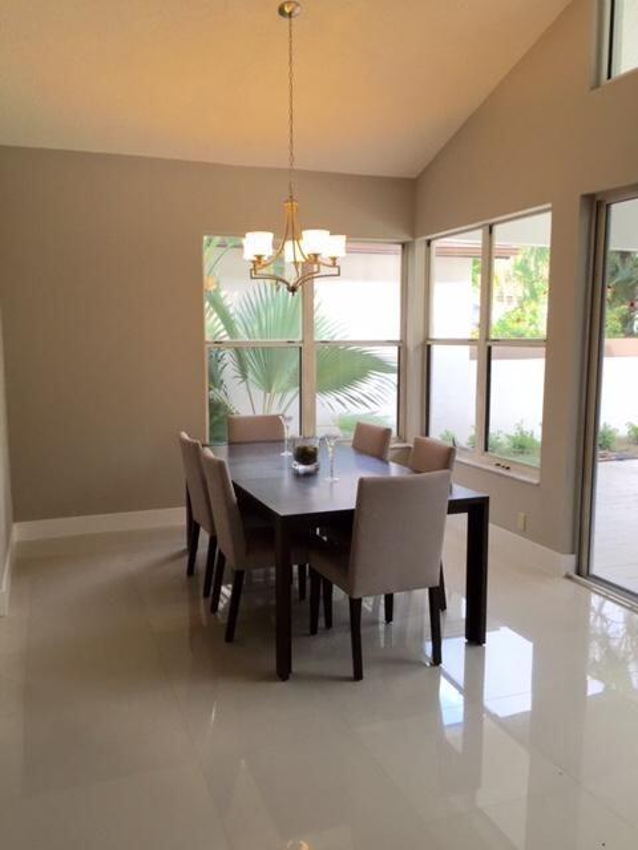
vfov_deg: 61.7
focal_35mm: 29
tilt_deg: -8.6
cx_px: 319
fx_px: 713
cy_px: 425
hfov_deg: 48.2
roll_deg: -1.8
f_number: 2.2
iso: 50
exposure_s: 1/120
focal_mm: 4.15
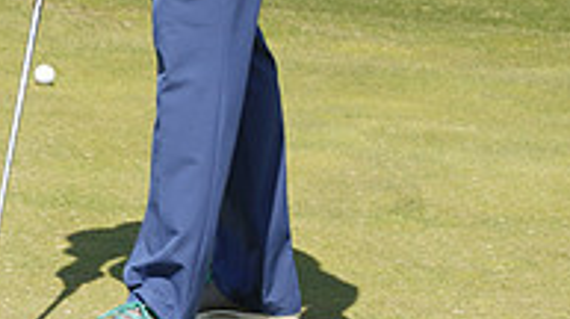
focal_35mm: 331
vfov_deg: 3.7
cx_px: -18
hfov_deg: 6.5
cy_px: 170
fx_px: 4997
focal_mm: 105
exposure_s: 1/200
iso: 80
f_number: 7.1
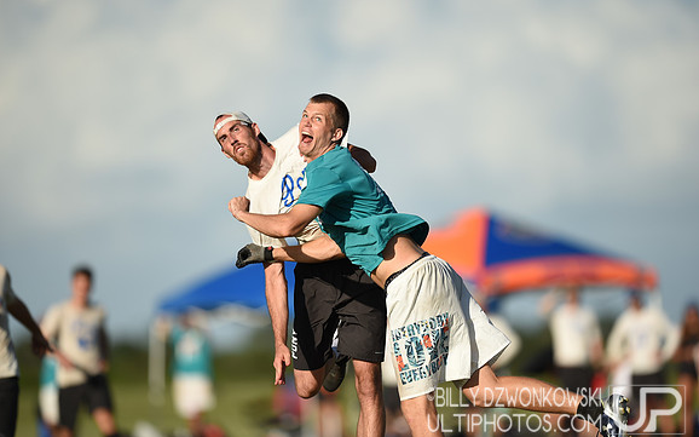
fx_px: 7790
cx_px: 350
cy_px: 213
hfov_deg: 5.1
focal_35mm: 409
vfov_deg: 3.2
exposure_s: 1/3200
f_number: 2.8
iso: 125
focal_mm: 400
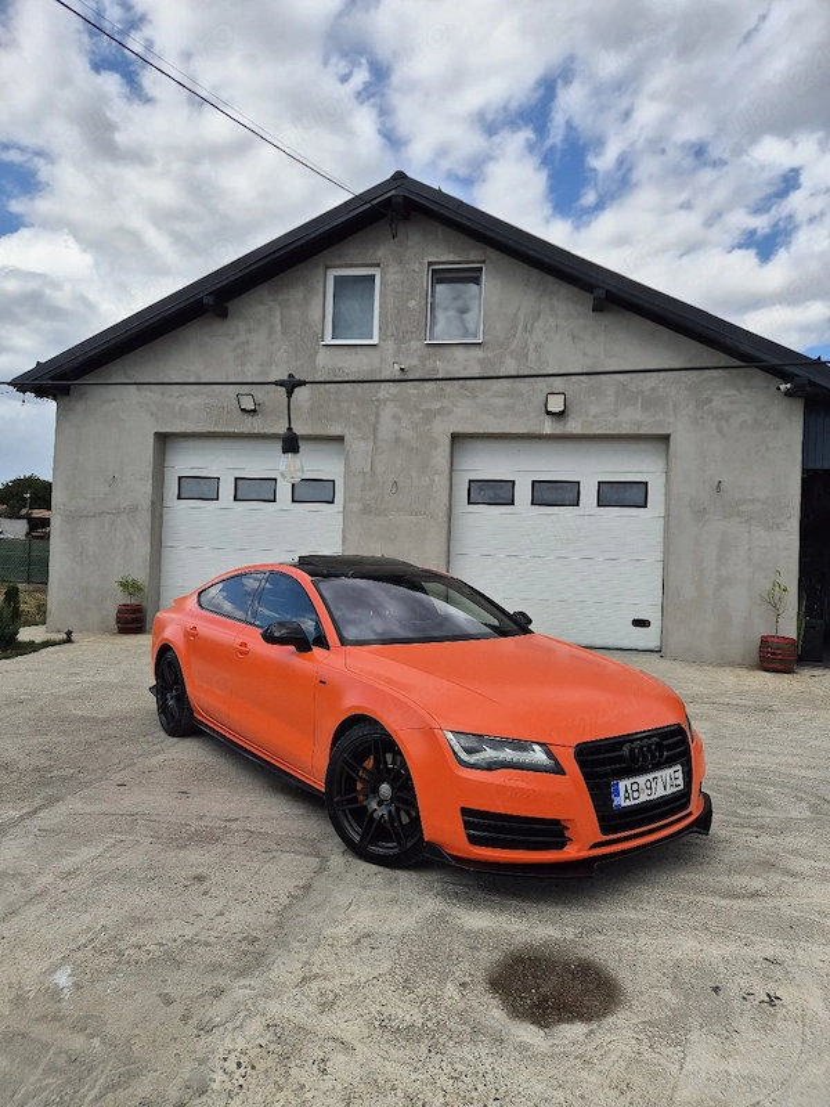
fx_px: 735
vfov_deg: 73.9
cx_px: 415
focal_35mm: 23
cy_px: 554
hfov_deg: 58.9
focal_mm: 5.4
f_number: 1.8
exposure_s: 1/2500
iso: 25
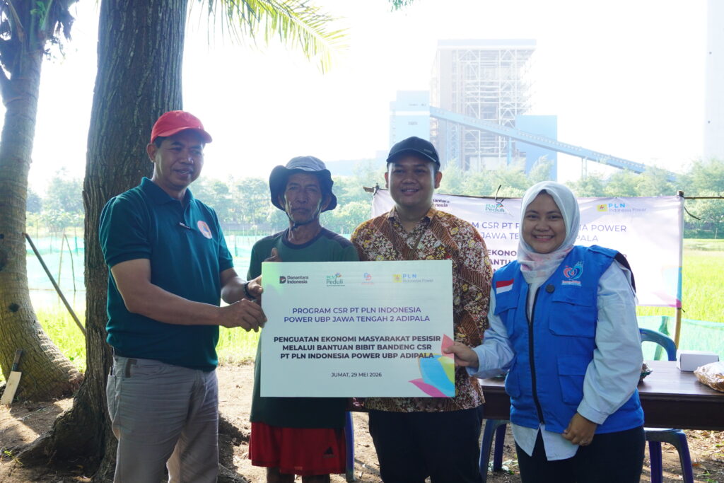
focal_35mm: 36
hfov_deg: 53.1
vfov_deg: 36.9
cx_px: 362
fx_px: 724
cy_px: 242
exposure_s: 1/200
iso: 400
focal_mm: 24
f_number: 5.6
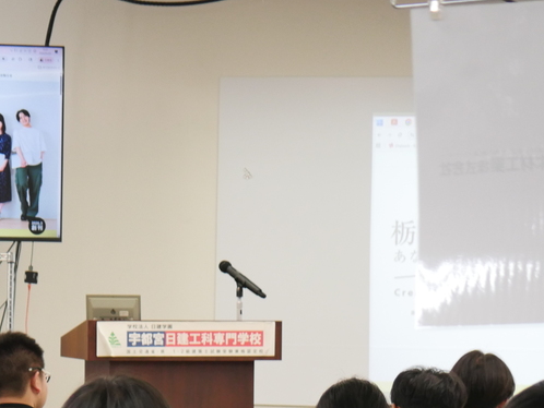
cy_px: 424
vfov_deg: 7.1
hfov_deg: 9.5
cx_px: 26
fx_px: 3270
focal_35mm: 208
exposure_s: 1/100
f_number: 4
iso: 800
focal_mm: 45
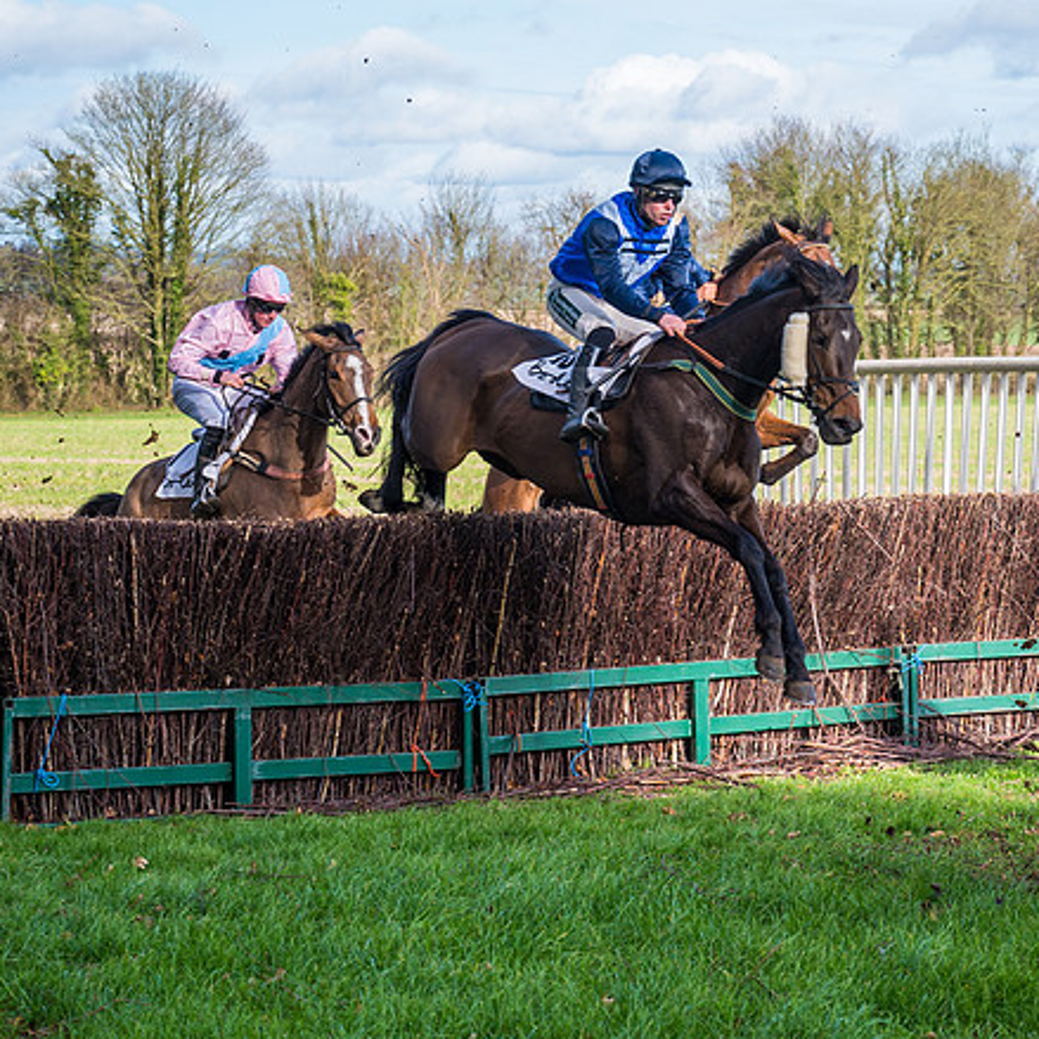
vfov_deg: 14.1
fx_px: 4211
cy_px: 463
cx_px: 815
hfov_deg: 14.0
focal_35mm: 124
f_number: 4
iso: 250
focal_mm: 70
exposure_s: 1/1250
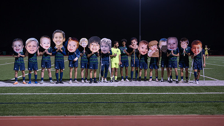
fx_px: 315
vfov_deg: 22.6
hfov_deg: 39.2
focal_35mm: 53
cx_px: 111
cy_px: 62
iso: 320
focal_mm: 50
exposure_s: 1/500
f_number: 1.2
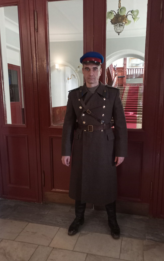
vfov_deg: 62.9
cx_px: 94
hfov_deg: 41.8
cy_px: 131
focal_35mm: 30
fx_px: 214
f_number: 1.8
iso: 850
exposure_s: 1/50
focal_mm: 4.69
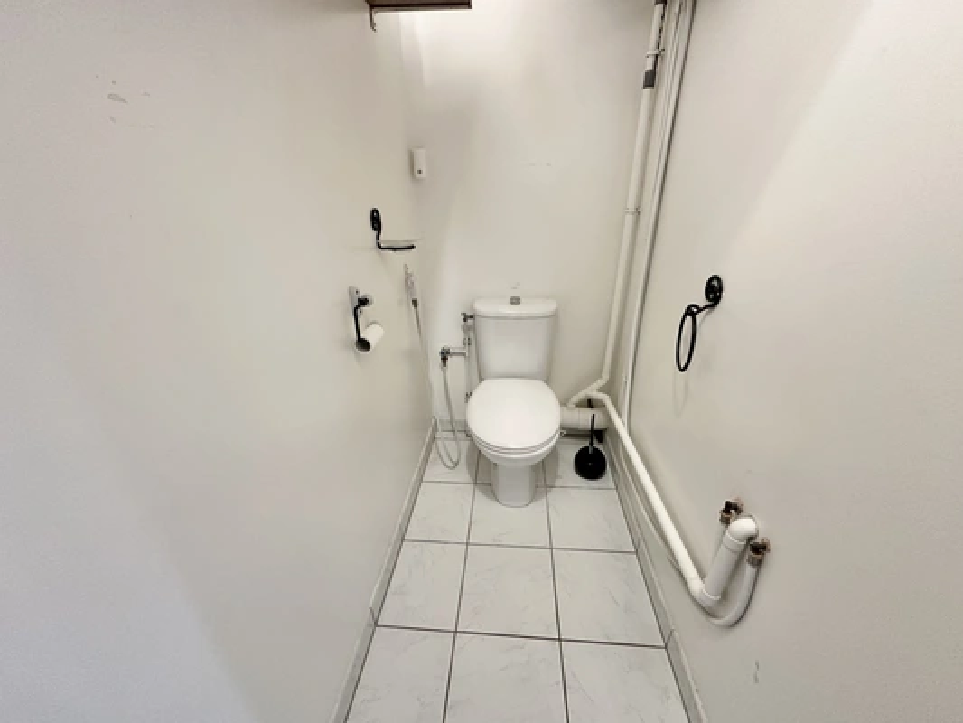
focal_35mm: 14
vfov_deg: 85.7
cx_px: 482
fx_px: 390
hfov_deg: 102.1
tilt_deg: -25.1
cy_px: 362
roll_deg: +0.6
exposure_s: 1/50
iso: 320
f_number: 2.2
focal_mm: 2.22
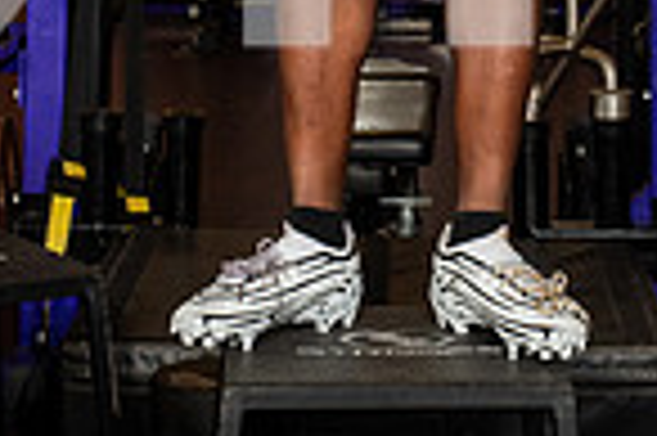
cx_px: 405
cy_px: -405
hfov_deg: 15.1
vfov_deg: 9.5
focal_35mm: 136
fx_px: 2479
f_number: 7.1
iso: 800
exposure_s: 1/250
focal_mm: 44
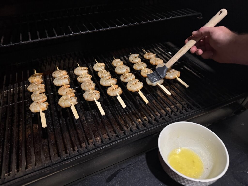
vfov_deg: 56.8
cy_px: 93
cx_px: 124
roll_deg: -0.3
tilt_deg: -38.9
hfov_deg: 71.6
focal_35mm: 24
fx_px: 172
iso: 1000
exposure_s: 1/36
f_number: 1.78
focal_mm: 6.76
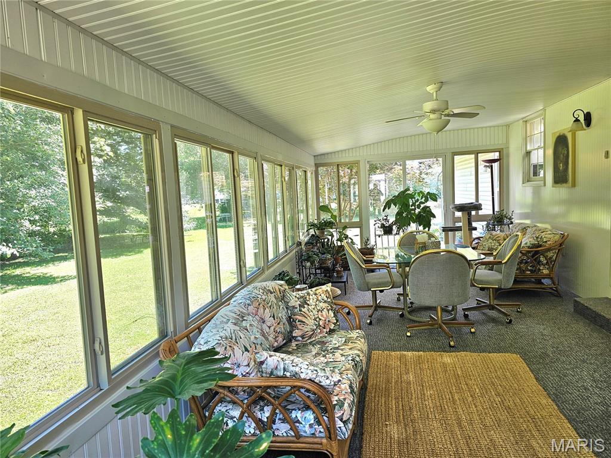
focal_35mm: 23
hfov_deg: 73.9
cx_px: 306
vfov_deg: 58.9
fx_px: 406
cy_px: 229
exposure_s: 1/182
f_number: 1.7
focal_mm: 6.3
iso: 50
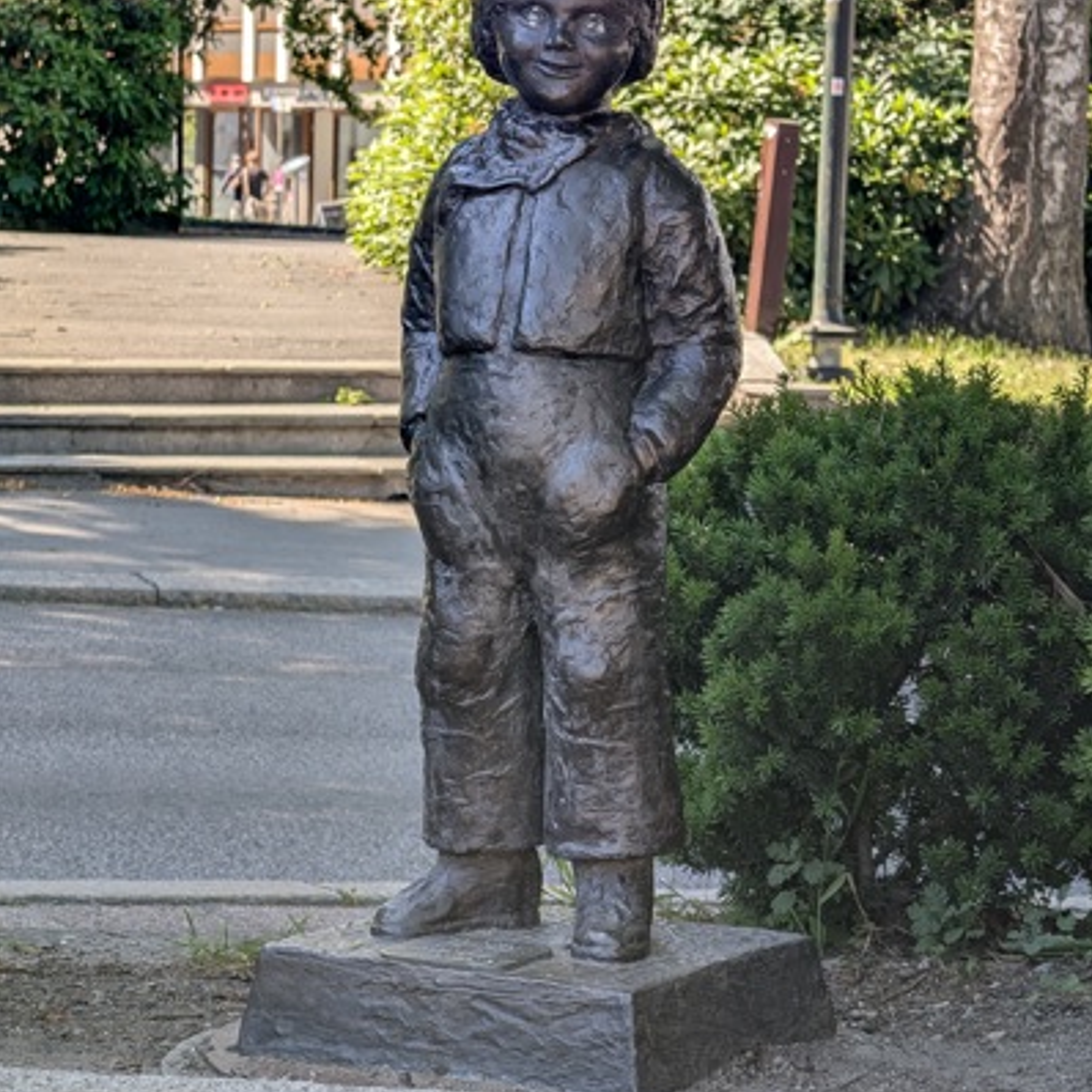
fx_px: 4640
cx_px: 546
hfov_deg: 13.4
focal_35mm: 130
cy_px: 534
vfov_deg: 13.4
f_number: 2.8
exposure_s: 1/294
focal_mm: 17.91
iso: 39
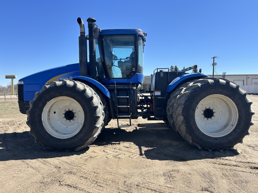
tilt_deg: -1.0
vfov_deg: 53.1
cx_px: 129
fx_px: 194
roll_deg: +0.0
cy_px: 96
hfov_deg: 67.3
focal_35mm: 26
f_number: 1.5
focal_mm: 5.7
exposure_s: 1/2994
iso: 50
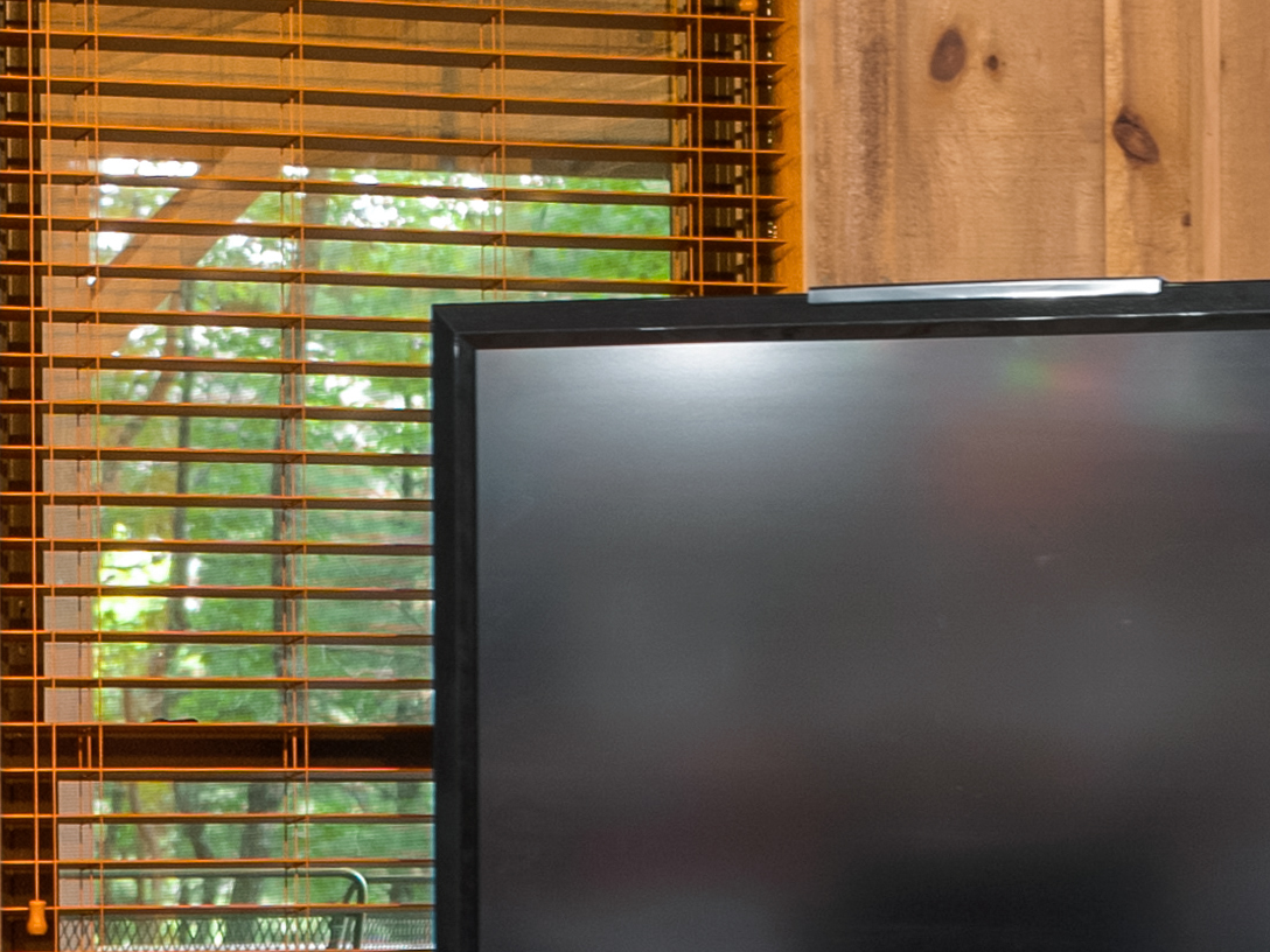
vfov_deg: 9.2
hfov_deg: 12.3
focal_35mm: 159
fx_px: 5833
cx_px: 54
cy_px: 1143
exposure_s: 1.3
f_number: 4
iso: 320
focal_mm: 30
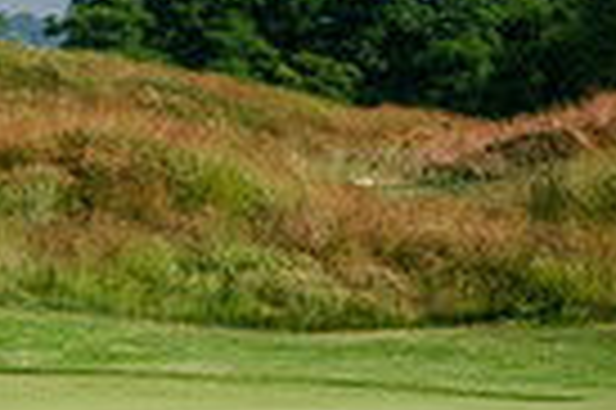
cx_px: -328
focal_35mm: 849
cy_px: 840
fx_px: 14510
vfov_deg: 1.6
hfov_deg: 2.4
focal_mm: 200
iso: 125
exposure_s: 1/1600
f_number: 3.5
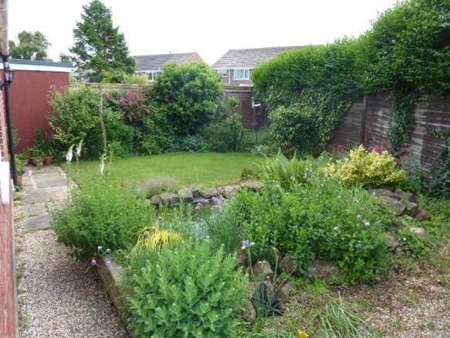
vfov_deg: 54.9
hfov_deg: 69.4
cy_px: 169
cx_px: 225
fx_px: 325
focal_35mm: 25
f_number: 4
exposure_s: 1/250
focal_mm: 4.1
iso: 200
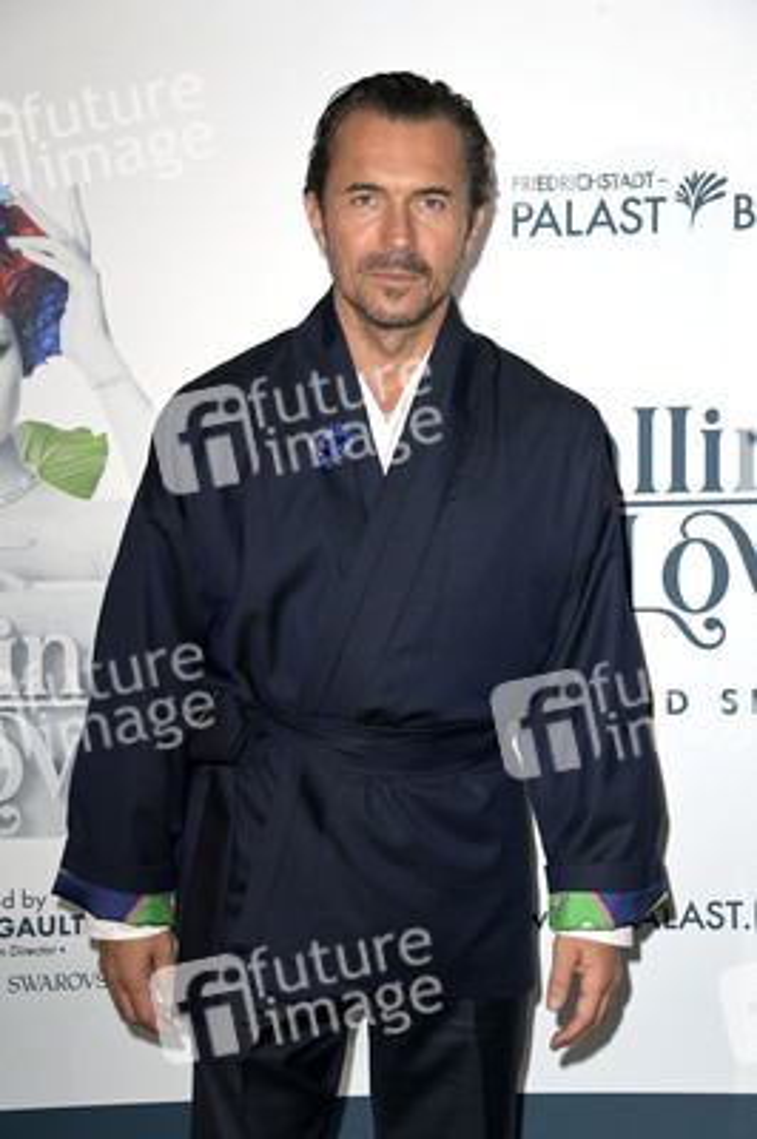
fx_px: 2591
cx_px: 378
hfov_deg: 16.6
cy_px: 570
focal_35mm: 82
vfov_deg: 24.8
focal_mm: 82
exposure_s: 1/250
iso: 640
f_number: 5.6
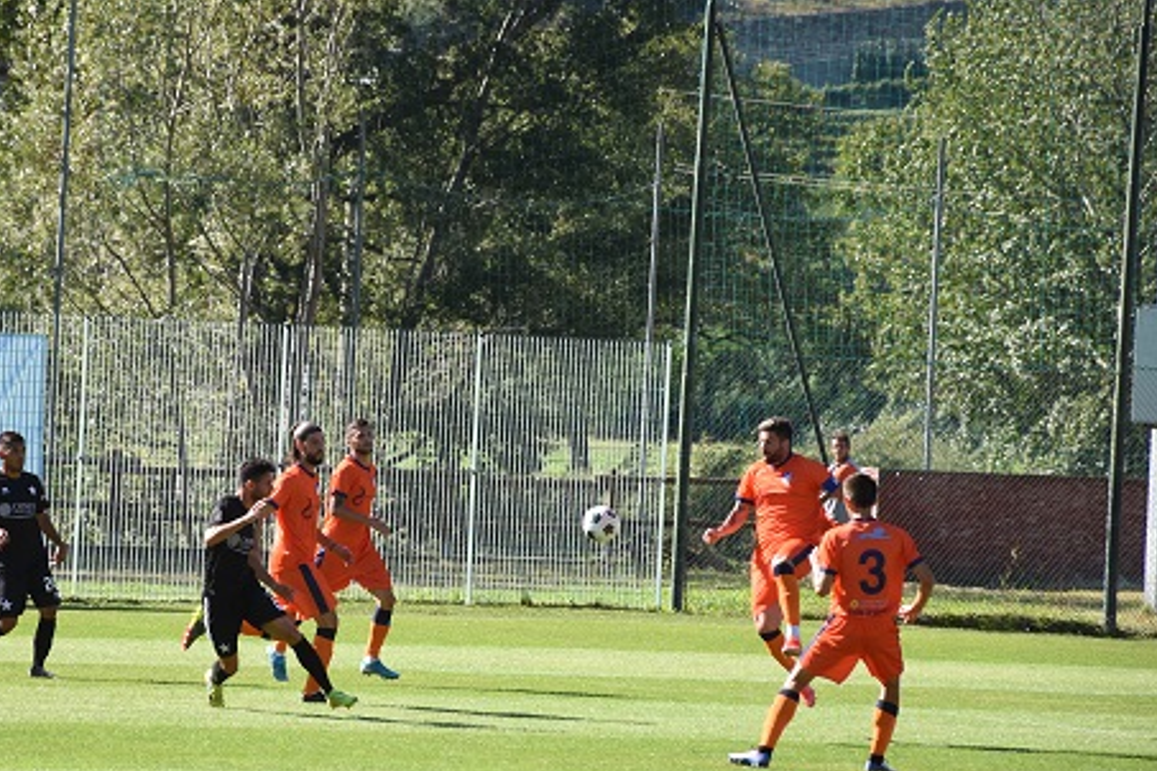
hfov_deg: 7.4
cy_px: 426
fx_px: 8934
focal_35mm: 278
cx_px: 432
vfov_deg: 4.9
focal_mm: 140
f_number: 6.3
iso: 640
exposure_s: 1/1000
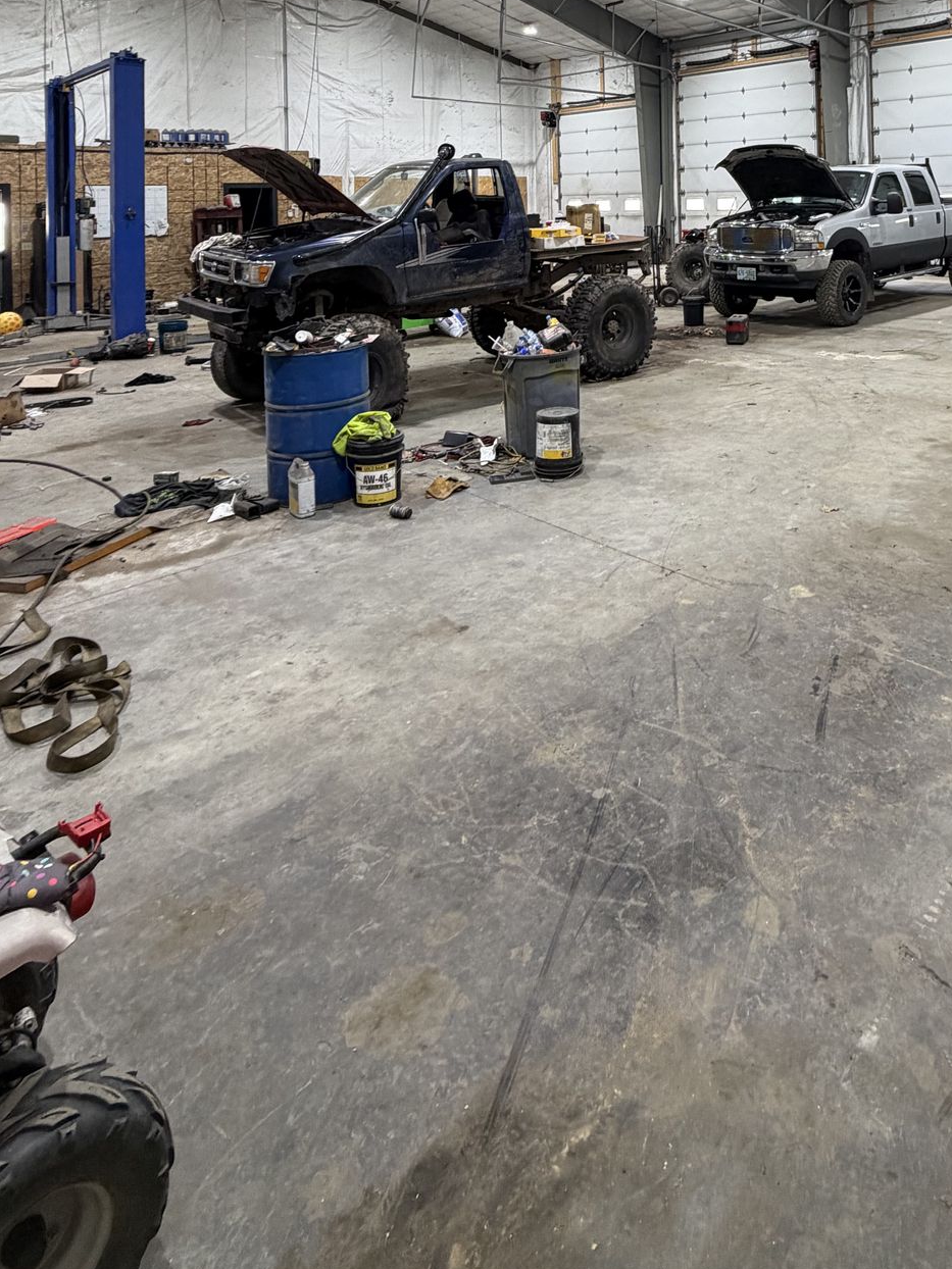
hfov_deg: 54.5
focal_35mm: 24
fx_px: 880
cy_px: 199
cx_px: 701
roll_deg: +1.1
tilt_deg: +0.7
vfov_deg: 63.3
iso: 160
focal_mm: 2.22
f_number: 2.2
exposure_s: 1/60
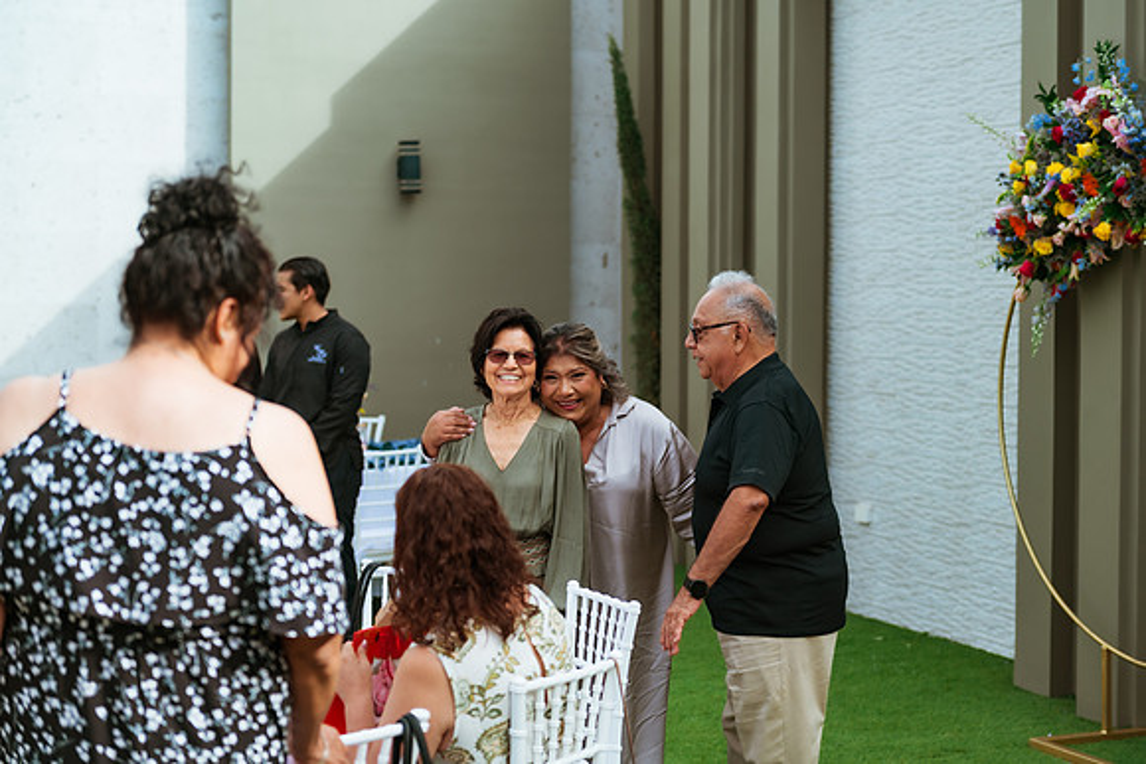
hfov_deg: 32.4
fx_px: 1974
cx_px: 573
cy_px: 382
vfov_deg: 21.9
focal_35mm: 62
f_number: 2.8
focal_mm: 62
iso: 100
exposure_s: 1/1250
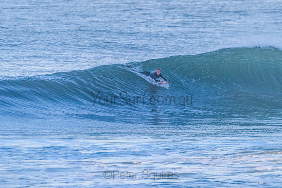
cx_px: 162
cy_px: 79
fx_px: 4769
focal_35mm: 609
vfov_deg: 2.3
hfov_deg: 3.4
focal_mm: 500
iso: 900
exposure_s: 1/2000
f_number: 5.6
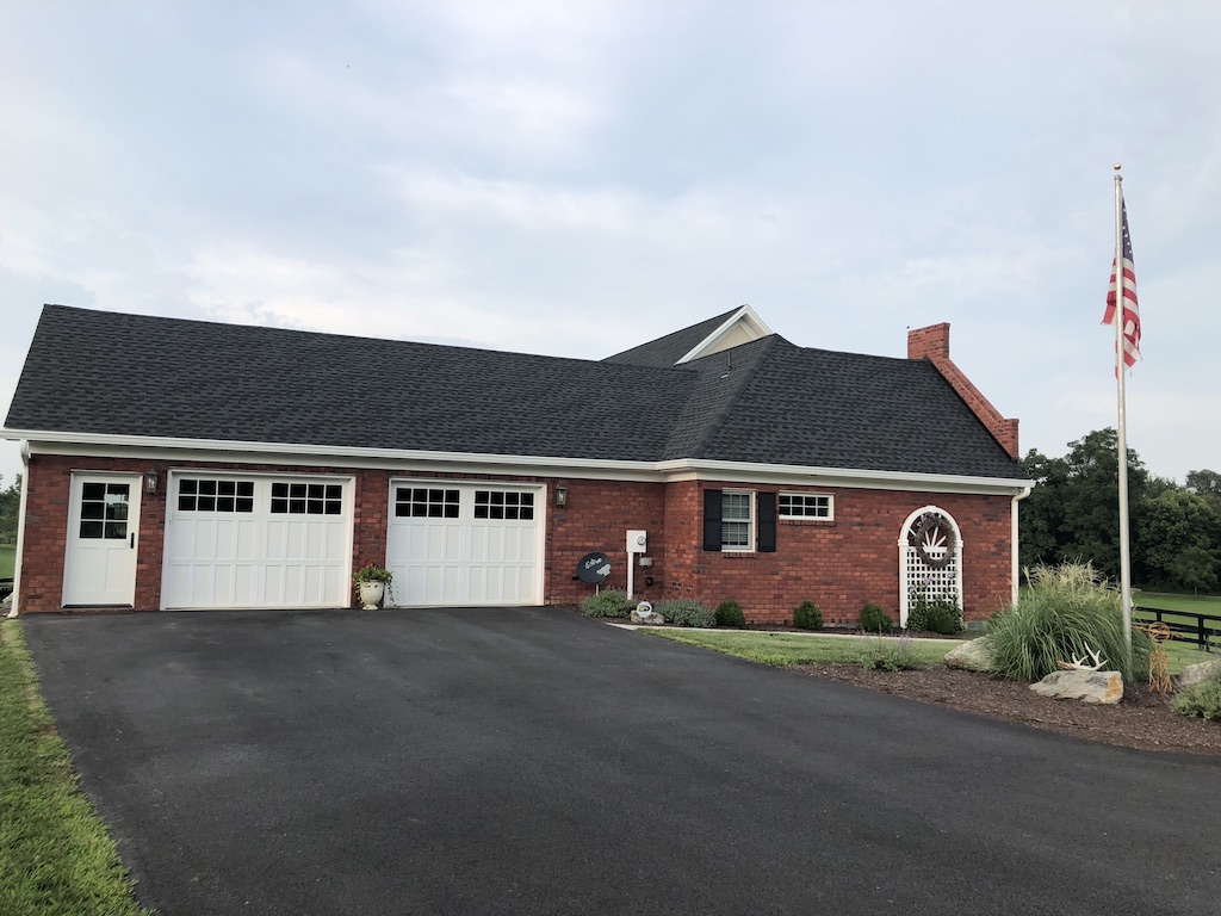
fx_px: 988
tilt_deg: +3.7
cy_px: 458
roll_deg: -1.6
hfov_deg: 63.4
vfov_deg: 49.7
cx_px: 610
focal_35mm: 28
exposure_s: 1/564
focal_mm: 3.99
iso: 20
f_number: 1.8
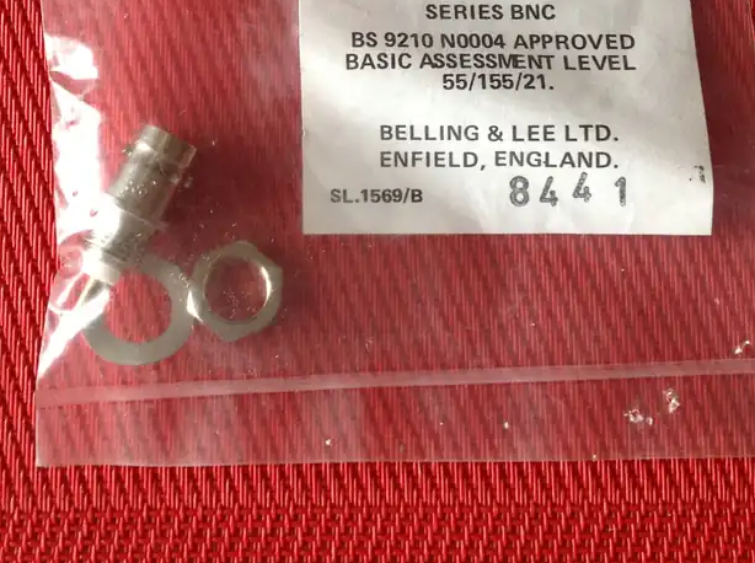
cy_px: 106
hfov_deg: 33.7
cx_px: 291
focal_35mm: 57
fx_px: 1241
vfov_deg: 25.1
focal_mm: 4.28
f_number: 2.4
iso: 50
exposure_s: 1/24
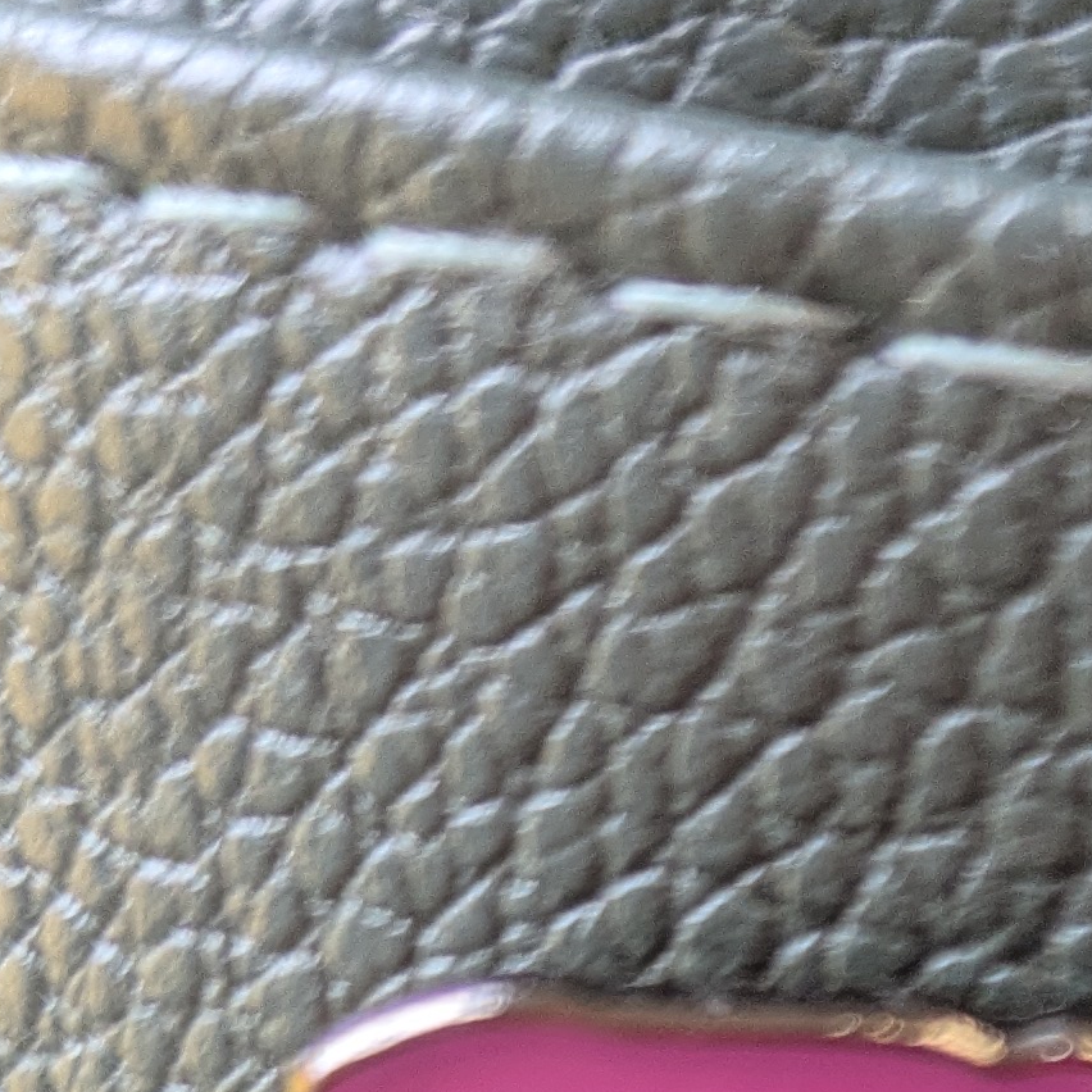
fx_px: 4283
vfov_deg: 13.0
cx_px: 1434
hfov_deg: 13.9
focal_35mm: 120
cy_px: 2011
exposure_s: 1/100
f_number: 1.89
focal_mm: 5.43
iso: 67
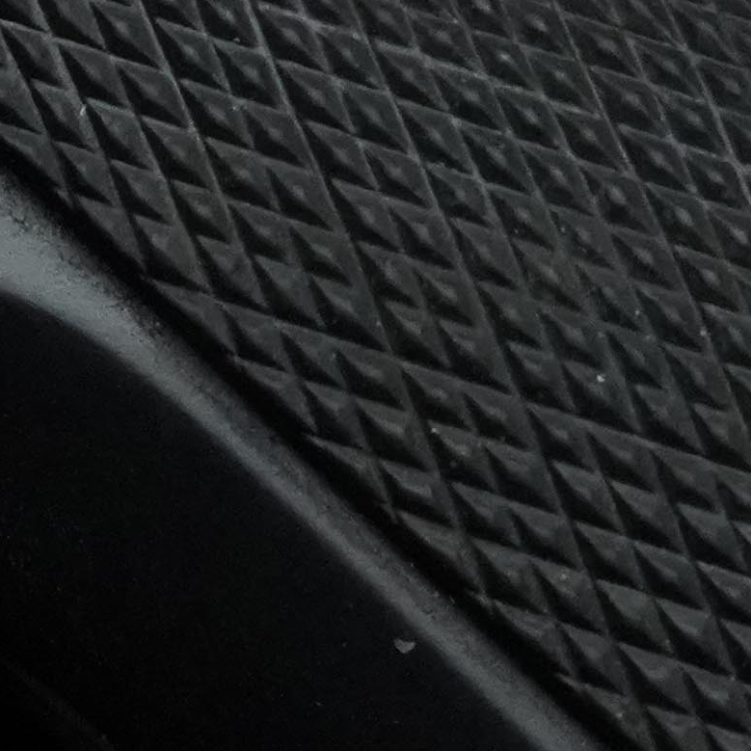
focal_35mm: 458
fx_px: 11242
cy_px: -729
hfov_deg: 3.8
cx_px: -499
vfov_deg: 3.8
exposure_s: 1/250
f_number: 6.3
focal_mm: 70
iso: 8000
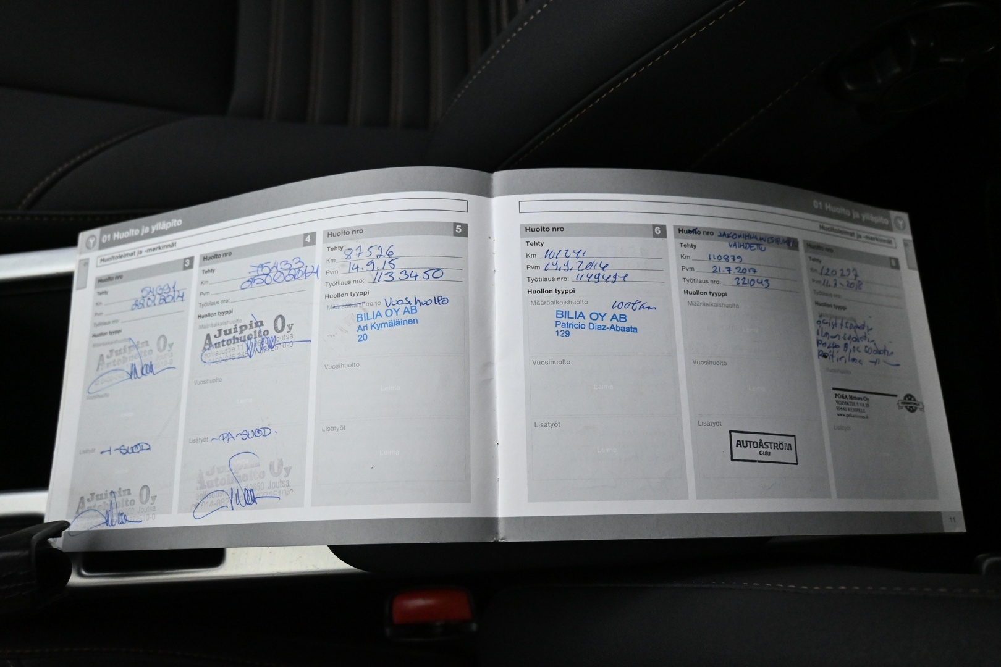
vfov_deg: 44.6
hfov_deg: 63.2
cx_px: 500
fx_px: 813
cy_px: 334
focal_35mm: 29
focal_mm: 19.5
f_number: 3.8
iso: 3200
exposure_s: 1/30
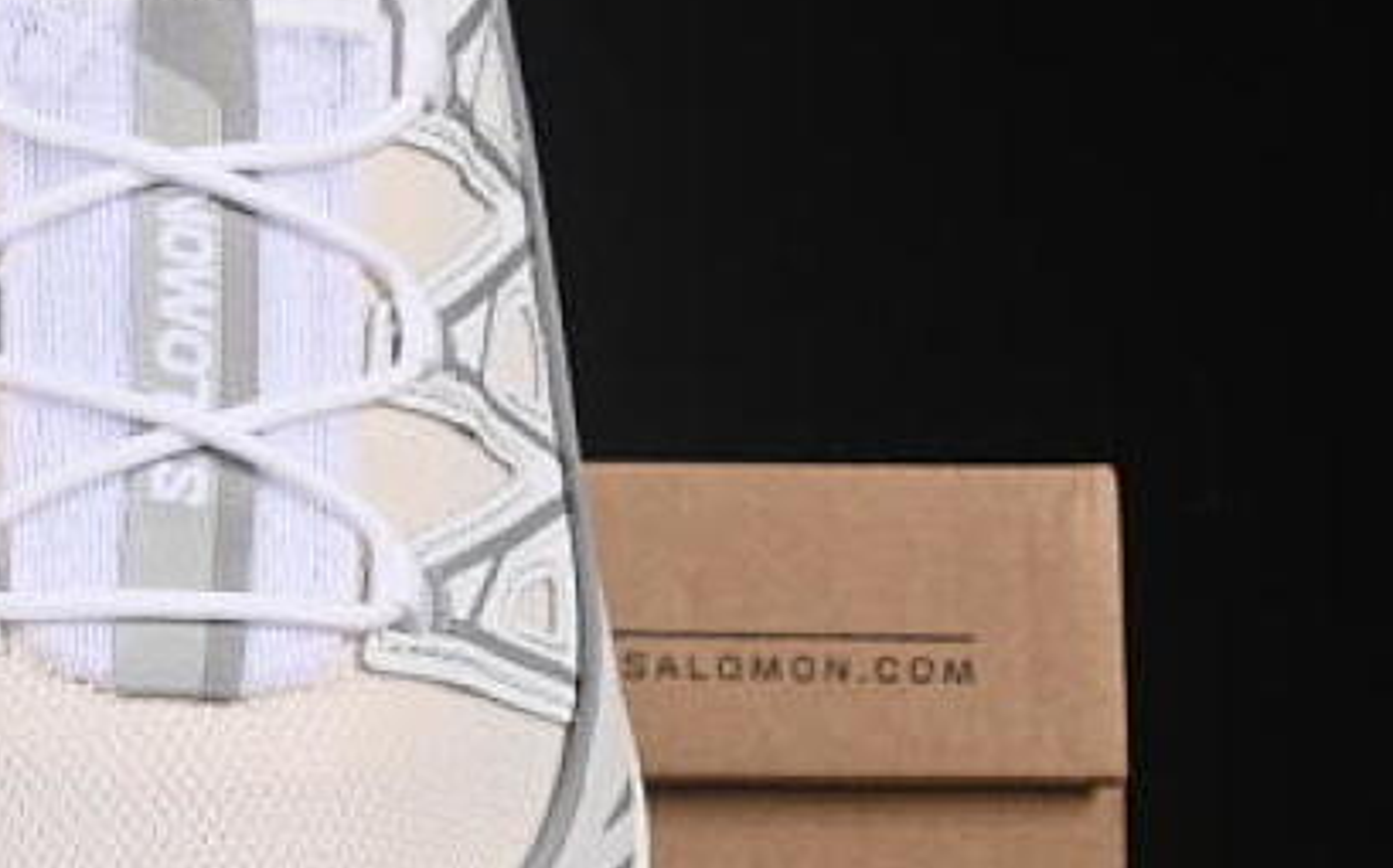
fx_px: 7663
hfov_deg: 10.2
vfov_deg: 6.5
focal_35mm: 202
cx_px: -252
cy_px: 599
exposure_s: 1/80
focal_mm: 50
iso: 160
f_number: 8
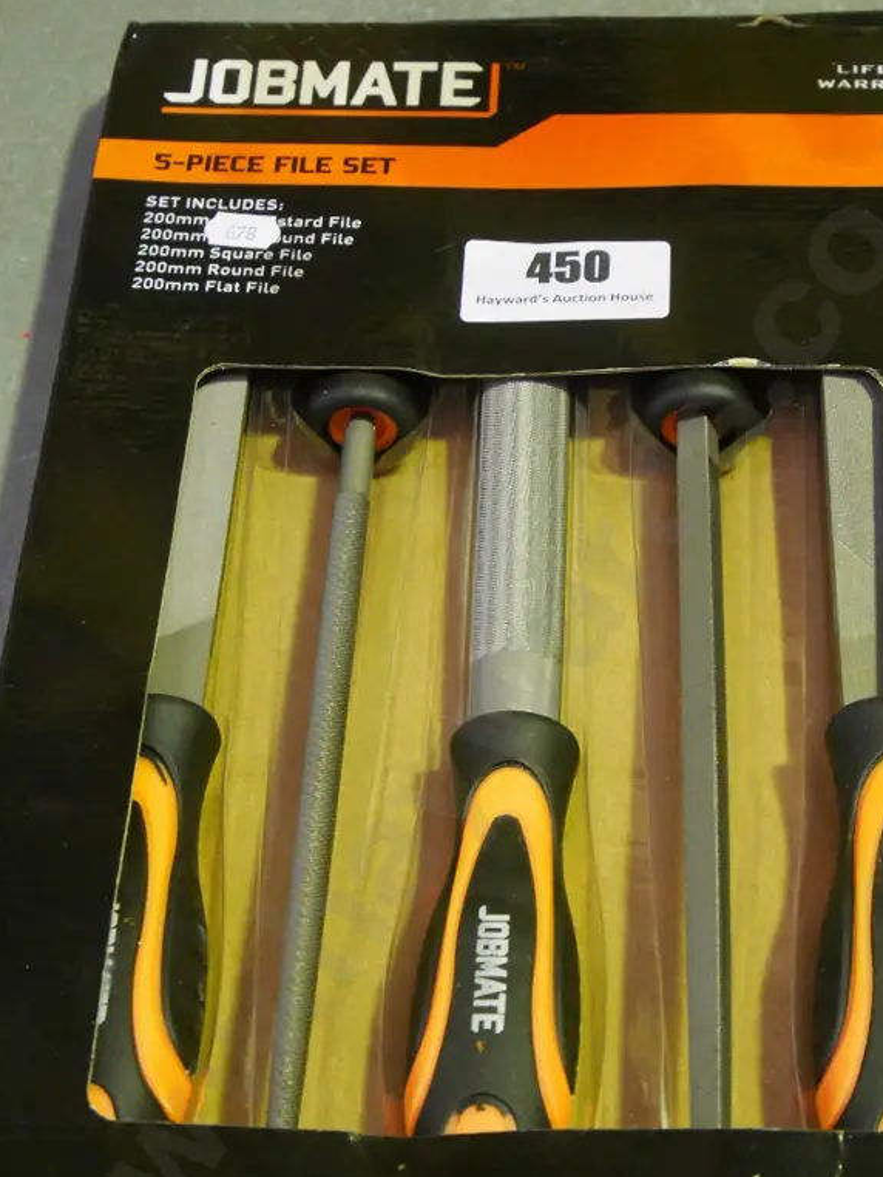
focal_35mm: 86
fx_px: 2923
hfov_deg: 17.2
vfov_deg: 22.7
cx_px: 530
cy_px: 677
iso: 3200
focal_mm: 32
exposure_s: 1/60
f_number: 5.6
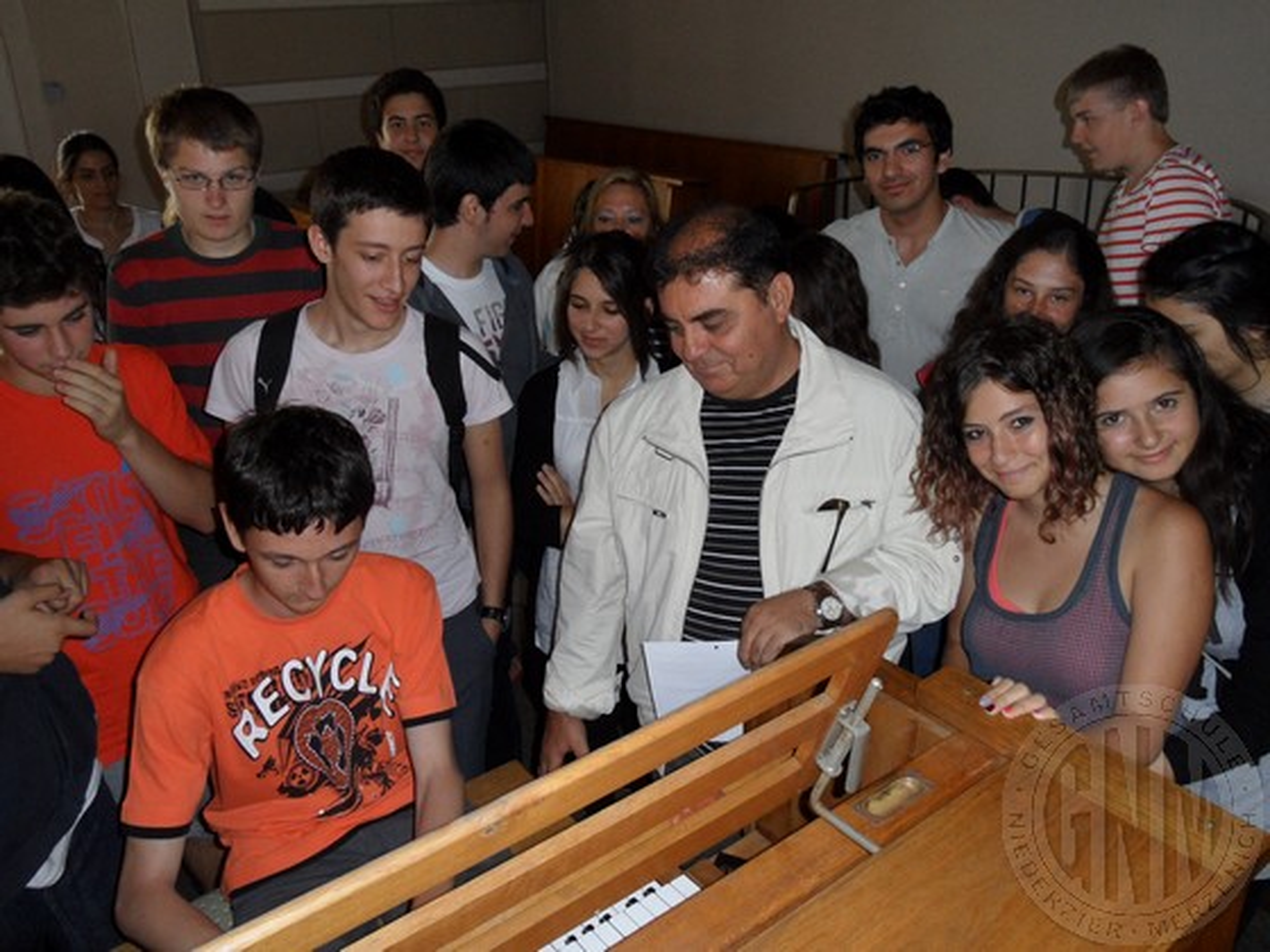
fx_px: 1027
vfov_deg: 49.7
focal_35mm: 28
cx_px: 635
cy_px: 476
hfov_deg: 63.4
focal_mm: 4.6
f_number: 3.4
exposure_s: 1/30
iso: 200
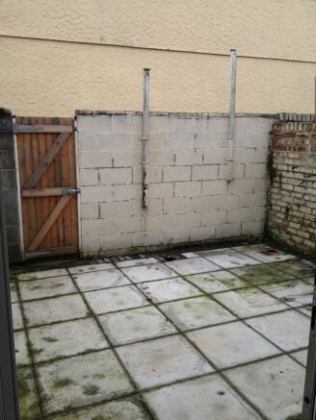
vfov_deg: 52.6
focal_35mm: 35
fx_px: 426
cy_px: 210
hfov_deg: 40.7
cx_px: 158
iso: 50
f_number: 2.4
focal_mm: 4.28
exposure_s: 1/377
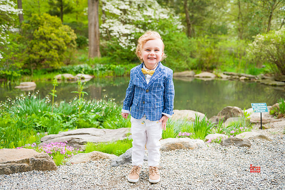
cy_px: 95
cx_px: 142
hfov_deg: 58.7
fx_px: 253
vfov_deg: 41.1
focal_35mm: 32
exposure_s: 1/320
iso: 200
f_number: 3.5
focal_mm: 32
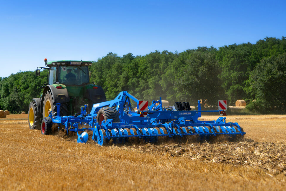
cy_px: 94
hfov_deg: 27.3
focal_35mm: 74
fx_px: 588
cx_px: 138
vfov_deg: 18.4
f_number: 7.1
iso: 200
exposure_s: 1/1600
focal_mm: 70
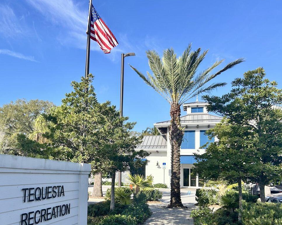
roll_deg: -2.0
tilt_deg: +6.1
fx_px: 301
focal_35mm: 36
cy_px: 146
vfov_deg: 40.8
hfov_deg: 49.1
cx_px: 87
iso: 50
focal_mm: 5.7
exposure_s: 1/2695
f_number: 1.5
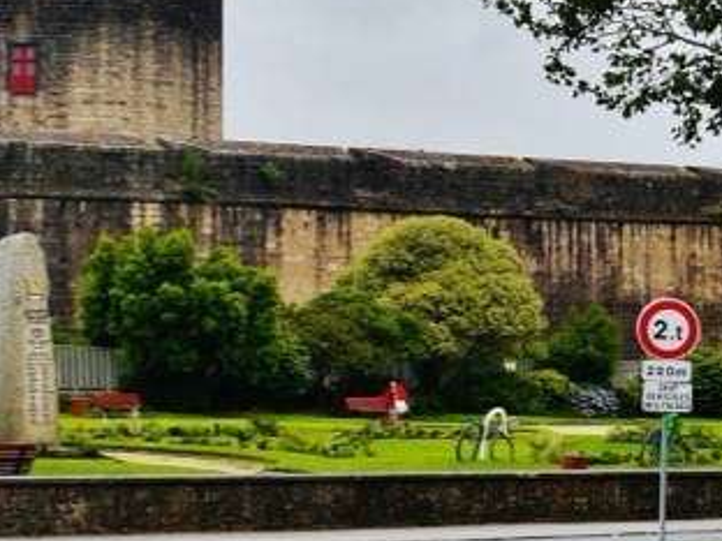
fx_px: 3129
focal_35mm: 150
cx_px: 39
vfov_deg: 9.9
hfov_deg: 13.0
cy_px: 84
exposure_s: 1/200
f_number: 6.3
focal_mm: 26
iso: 160
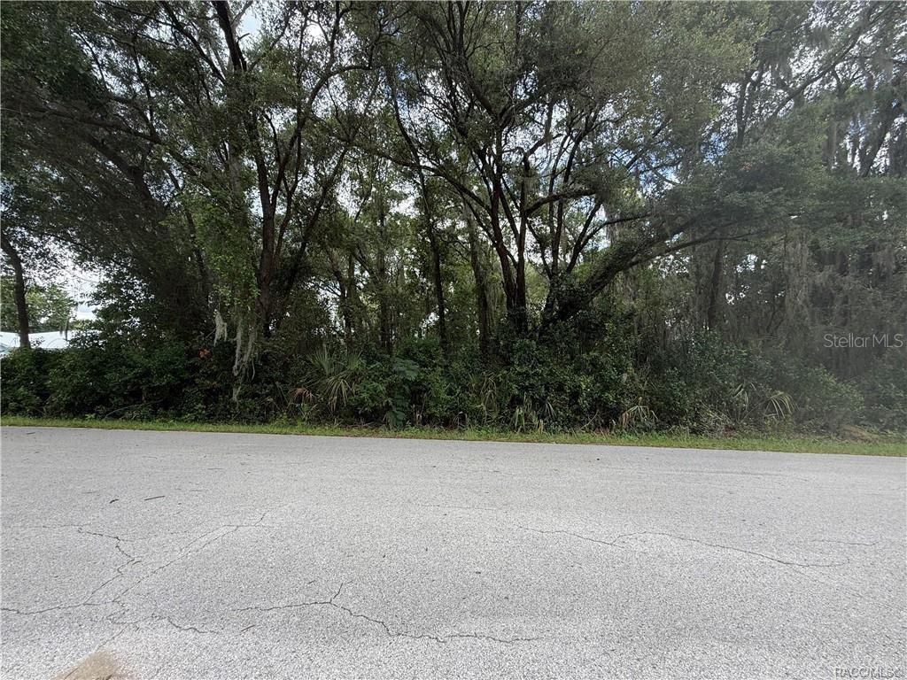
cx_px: 454
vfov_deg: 85.7
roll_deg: -1.3
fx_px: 367
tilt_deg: +6.0
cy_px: 340
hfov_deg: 102.1
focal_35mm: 14
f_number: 2.2
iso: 50
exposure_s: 1/294
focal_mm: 2.22
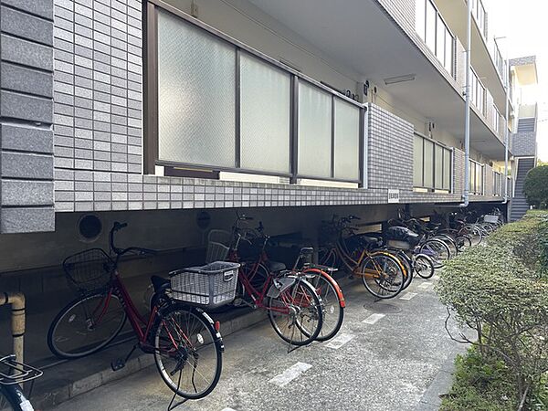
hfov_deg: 67.3
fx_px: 412
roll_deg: -0.3
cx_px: 274
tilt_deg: -0.7
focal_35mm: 26
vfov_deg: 53.1
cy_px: 206
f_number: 1.6
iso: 64
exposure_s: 1/121
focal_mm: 4.2
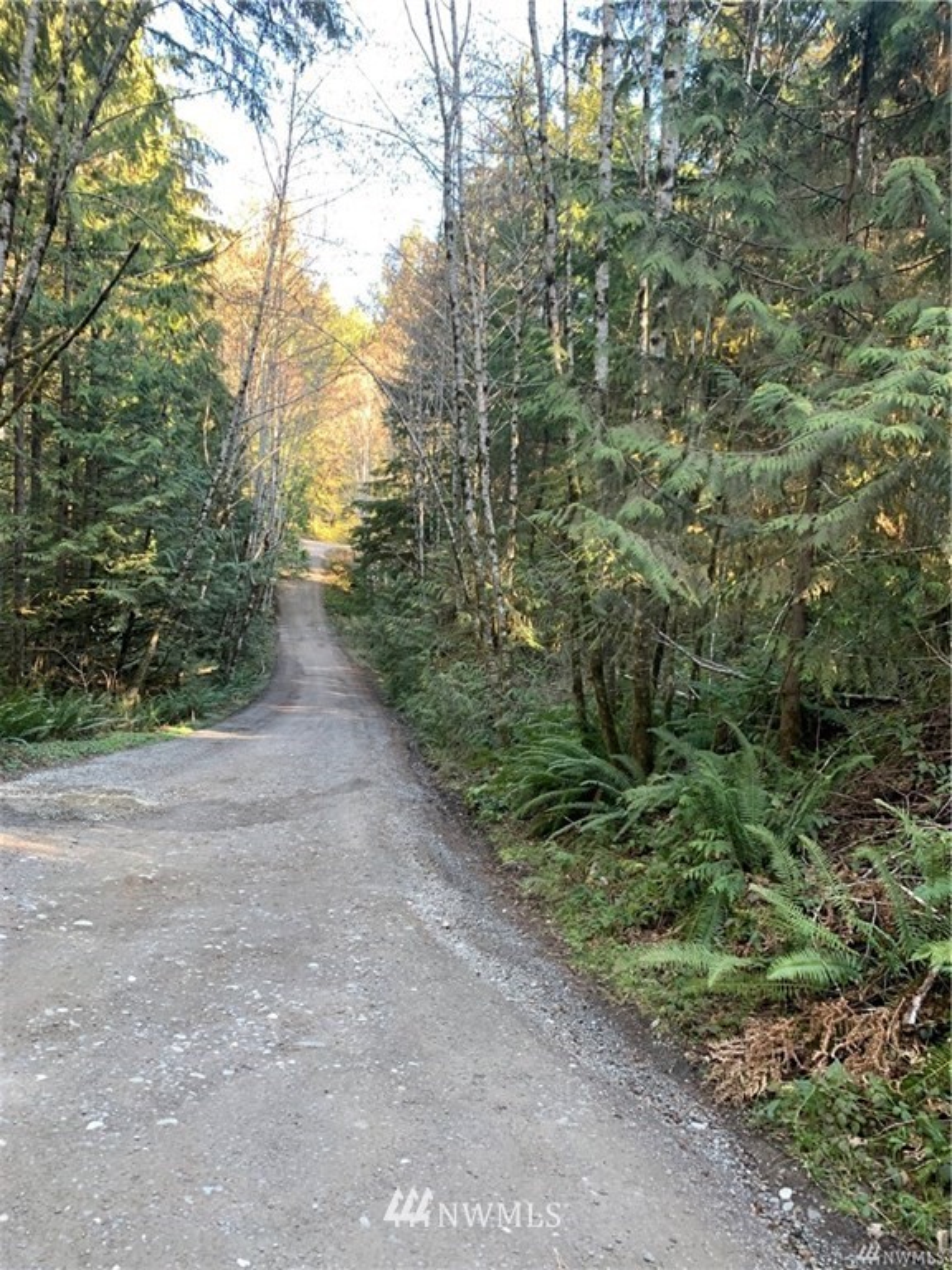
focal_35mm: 26
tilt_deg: -4.1
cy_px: 635
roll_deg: -4.8
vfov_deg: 67.3
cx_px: 476
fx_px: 953
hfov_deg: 53.1
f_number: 1.8
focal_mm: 4.25
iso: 100
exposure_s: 1/93
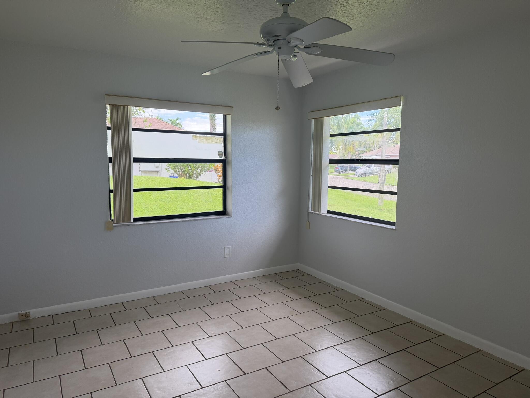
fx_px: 367
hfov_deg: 71.6
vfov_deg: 56.8
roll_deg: -0.8
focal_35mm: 24
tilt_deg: -6.4
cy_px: 199
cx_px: 265
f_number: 1.78
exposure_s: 1/197
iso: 100
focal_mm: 6.76
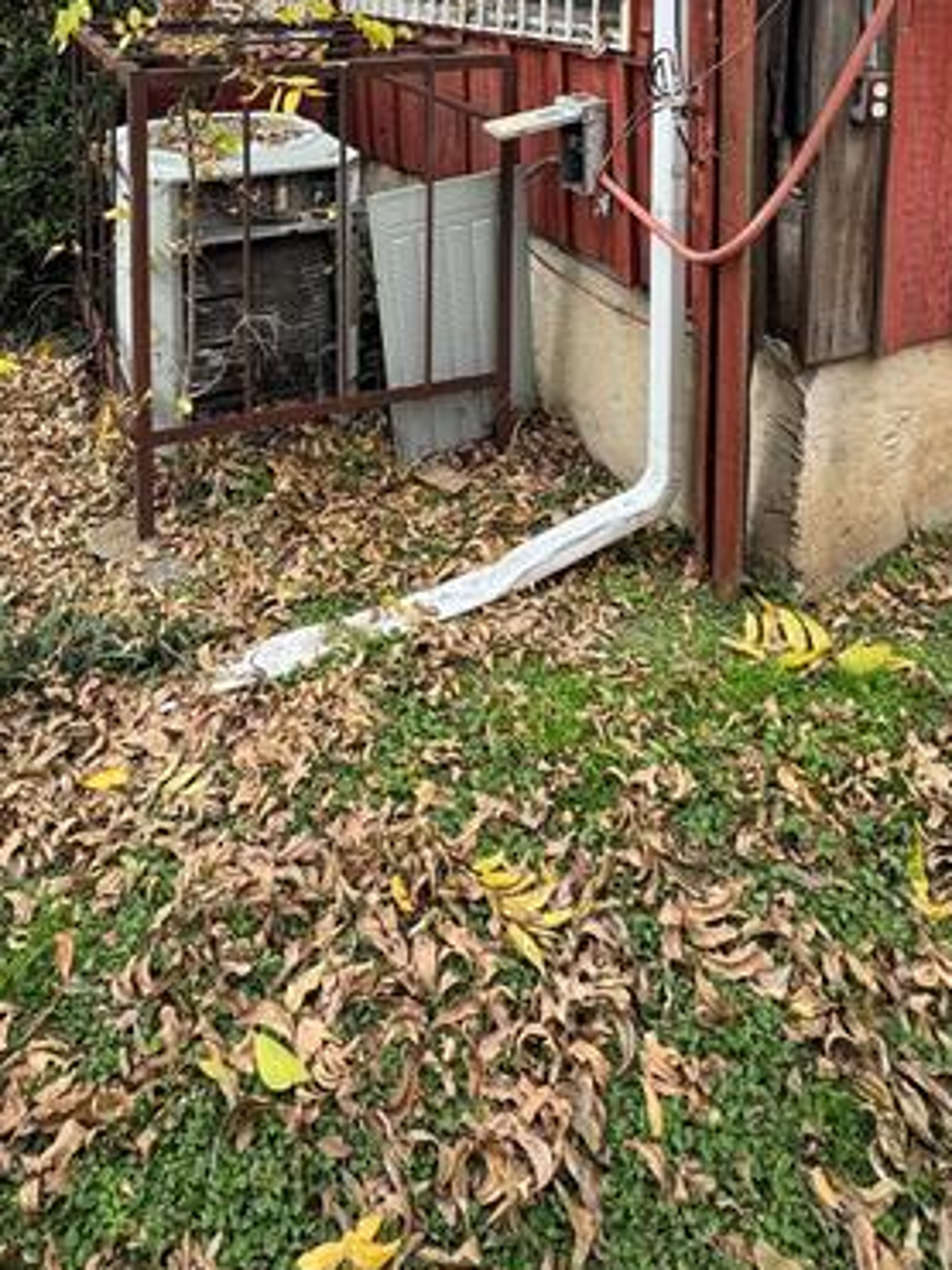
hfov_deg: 47.9
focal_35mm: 29
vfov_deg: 51.8
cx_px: 380
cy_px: 55
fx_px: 1064
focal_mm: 2.22
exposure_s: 1/166
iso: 40
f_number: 2.2
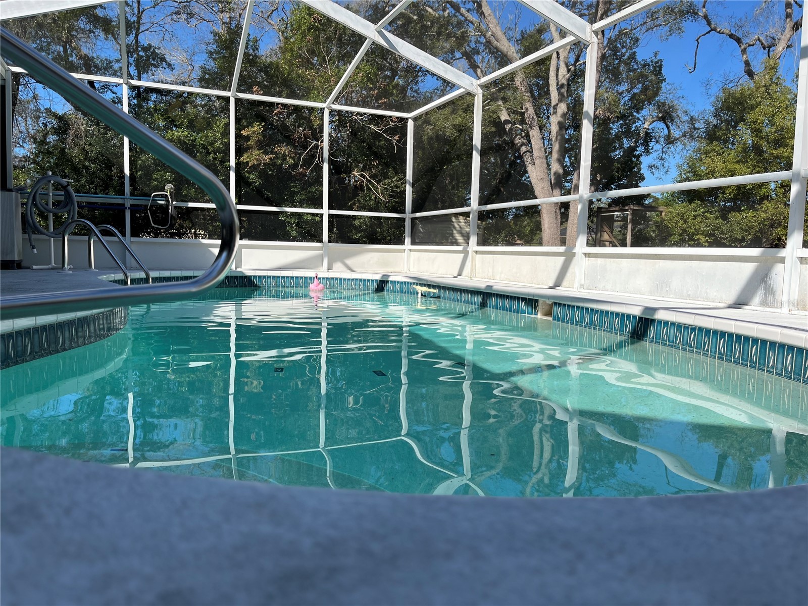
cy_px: 303
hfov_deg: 67.3
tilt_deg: -5.6
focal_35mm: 26
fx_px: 607
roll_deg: -1.4
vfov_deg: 53.1
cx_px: 404
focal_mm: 5.1
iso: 50
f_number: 1.6
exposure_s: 1/2268
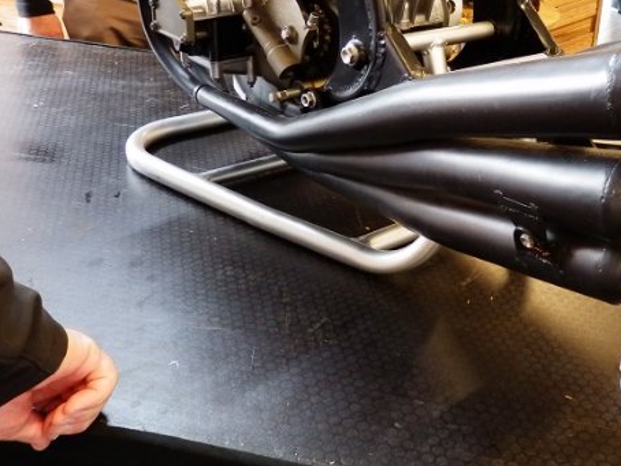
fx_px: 790
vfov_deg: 32.5
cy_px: 134
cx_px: 452
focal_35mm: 44
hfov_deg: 41.9
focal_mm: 4.5
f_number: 3
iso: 400
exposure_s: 1/25
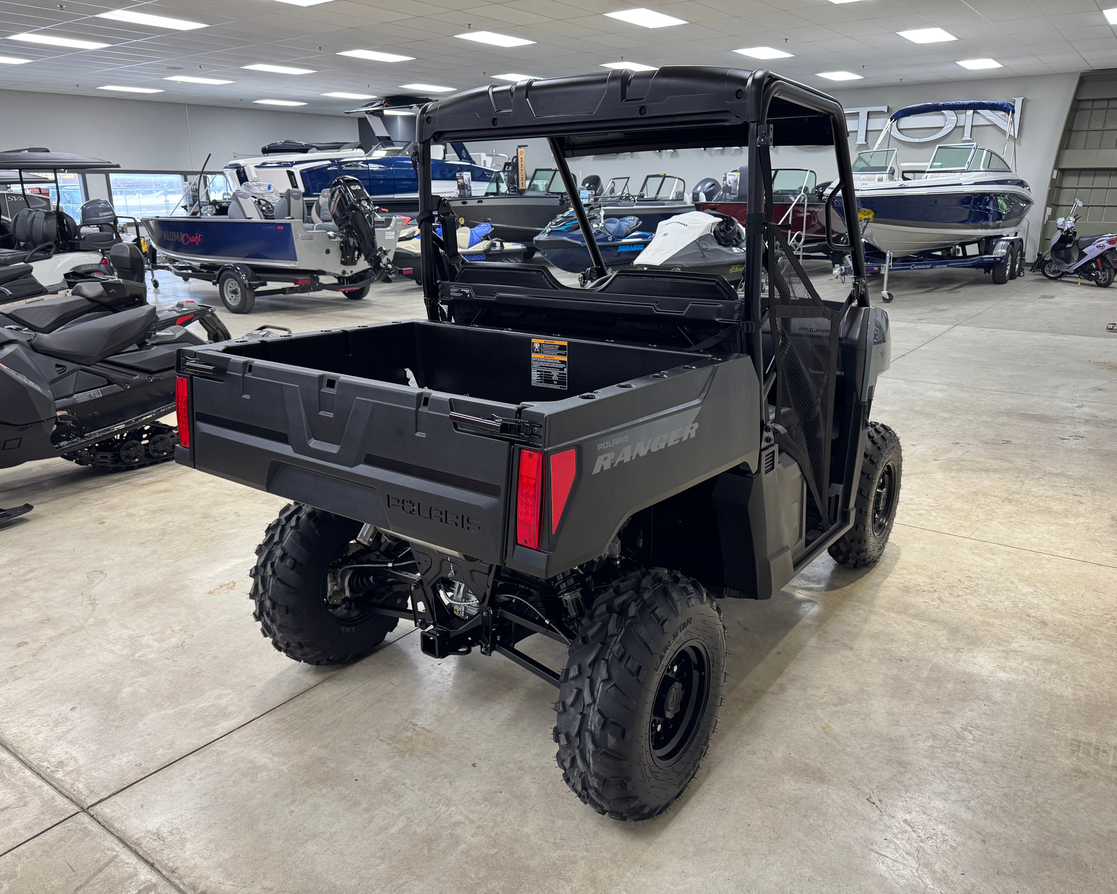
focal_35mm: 25
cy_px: 447
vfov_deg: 56.8
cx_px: 559
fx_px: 827
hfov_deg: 68.1
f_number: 1.78
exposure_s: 1/60
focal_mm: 6.76
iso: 200
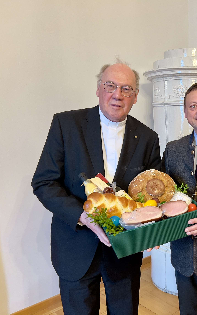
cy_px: 158
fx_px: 318
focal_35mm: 37
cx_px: 198
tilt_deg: -7.6
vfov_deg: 52.7
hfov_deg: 31.7
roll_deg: +1.3
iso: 250
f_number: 1.5
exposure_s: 1/50
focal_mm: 5.7
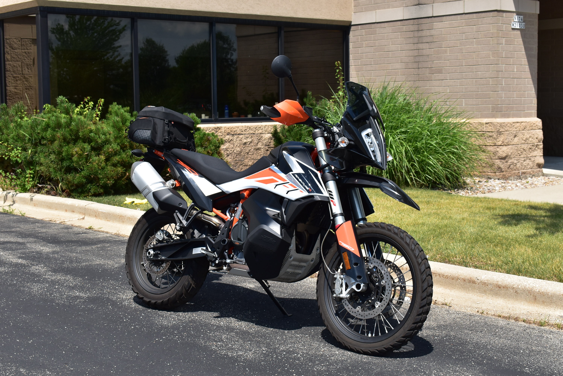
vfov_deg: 23.8
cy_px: 188
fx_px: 892
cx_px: 282
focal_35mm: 57
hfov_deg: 35.0
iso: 360
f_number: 11
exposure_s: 1/500
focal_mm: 38
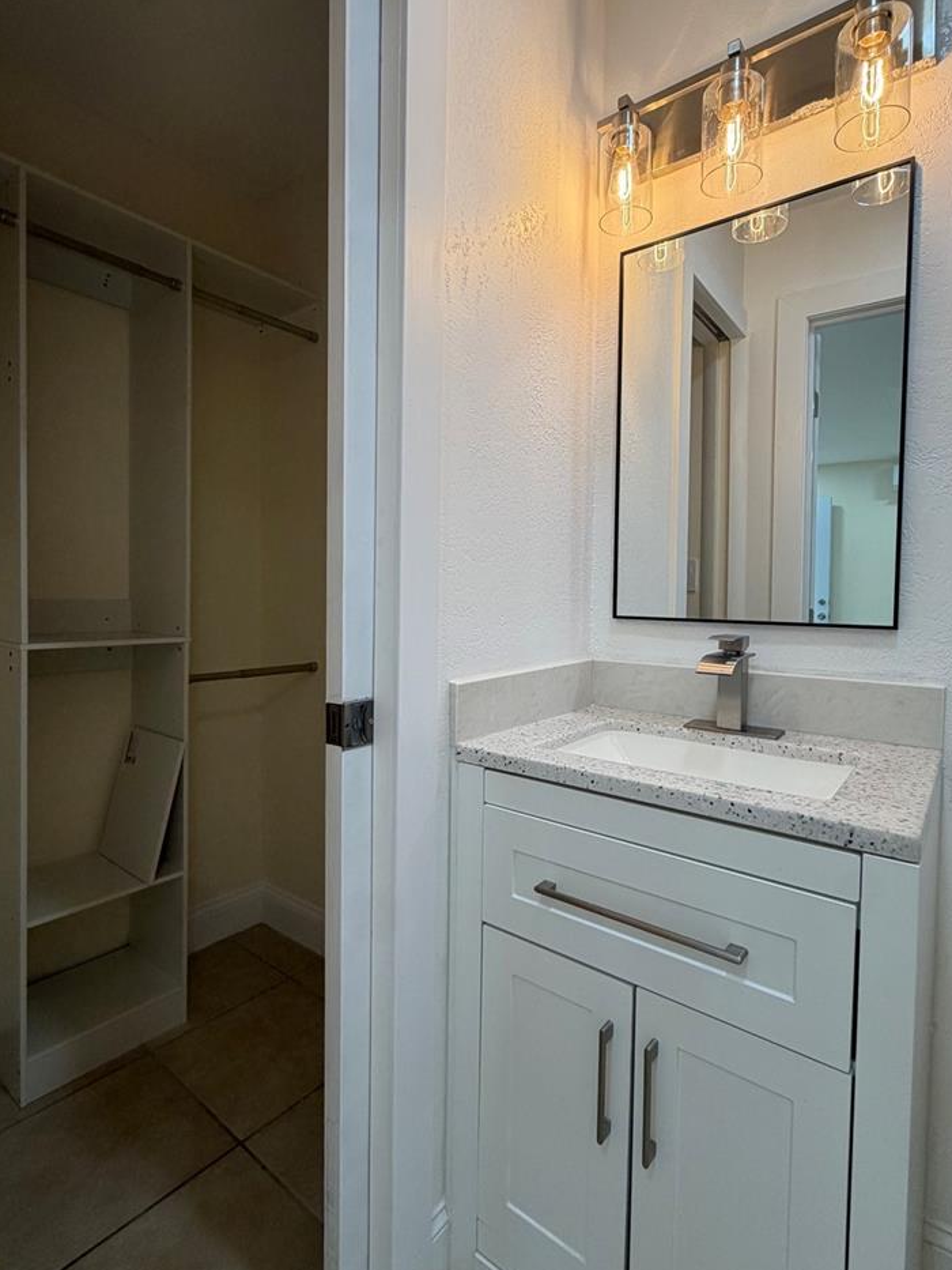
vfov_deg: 87.7
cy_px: 615
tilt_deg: -1.7
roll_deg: -0.6
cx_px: 469
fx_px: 660
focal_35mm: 18
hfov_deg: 71.6
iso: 80
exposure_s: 1/120
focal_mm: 2.22
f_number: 2.2
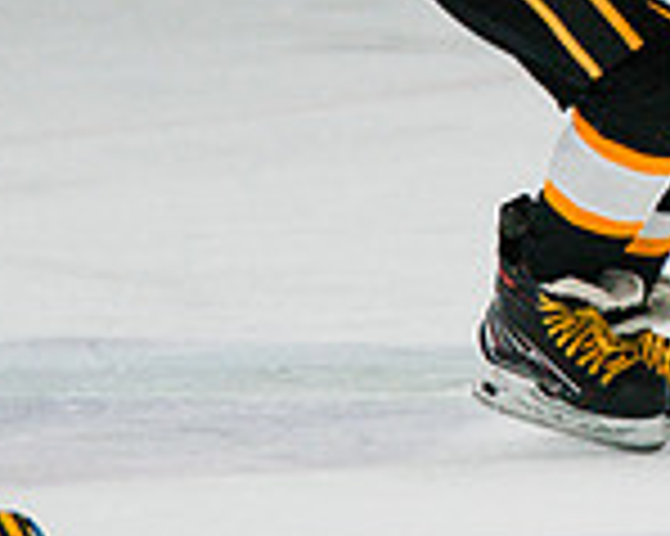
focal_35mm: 1694
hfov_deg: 1.1
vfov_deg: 0.9
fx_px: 33569
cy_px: -121
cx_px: 1110
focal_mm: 300
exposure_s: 1/1600
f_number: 3.2
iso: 3200
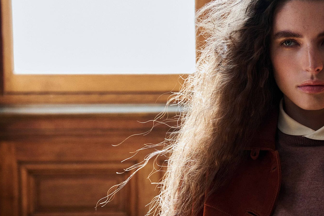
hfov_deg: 18.7
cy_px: 123
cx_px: 216
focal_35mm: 109
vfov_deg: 12.6
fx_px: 981
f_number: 5
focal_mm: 70
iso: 1600
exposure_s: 1/200
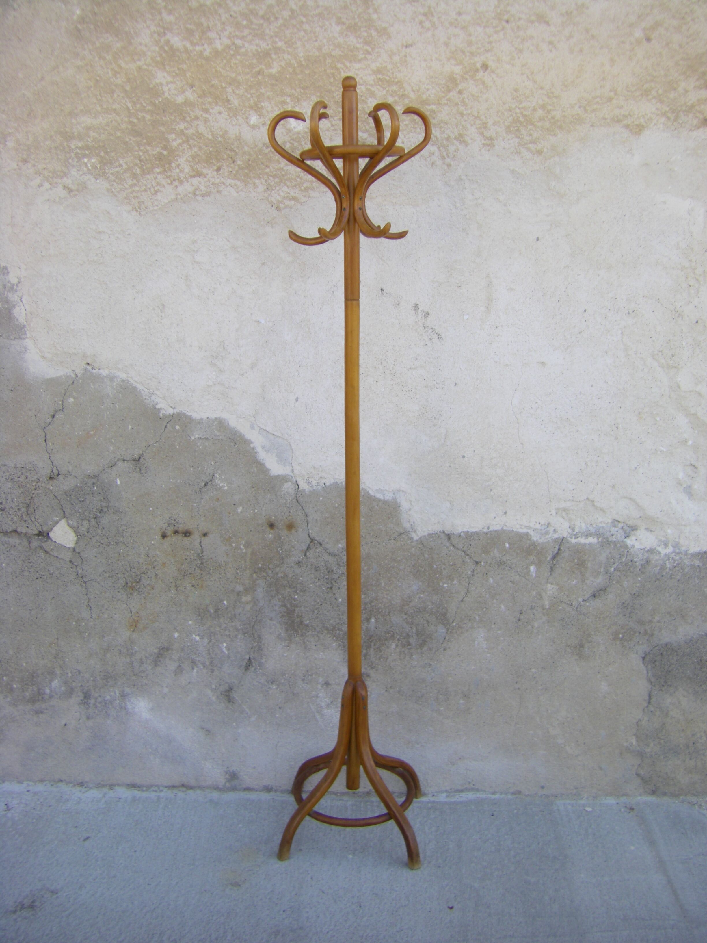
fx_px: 1035
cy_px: 472
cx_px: 354
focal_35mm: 38
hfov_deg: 37.7
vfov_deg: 49.0
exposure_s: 1/160
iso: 64
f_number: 3.5
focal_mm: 6.3
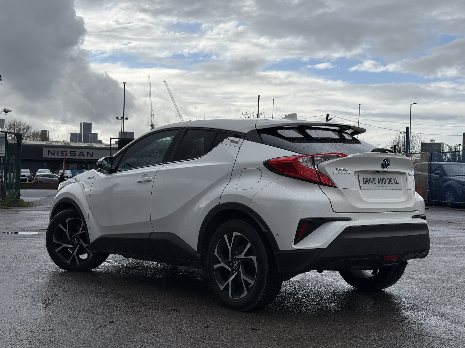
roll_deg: -1.8
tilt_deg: +1.1
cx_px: 232
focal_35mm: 48
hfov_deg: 39.7
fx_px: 645
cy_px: 174
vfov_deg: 30.3
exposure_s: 1/5587
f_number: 1.78
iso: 64
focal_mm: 6.76
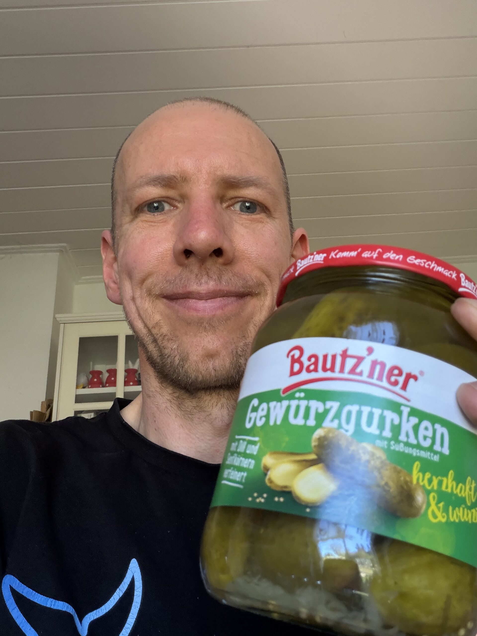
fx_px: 551
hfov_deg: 46.8
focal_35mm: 30
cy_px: 318
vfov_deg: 60.0
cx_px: 238
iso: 160
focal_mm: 2.71
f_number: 1.9
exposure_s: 1/60
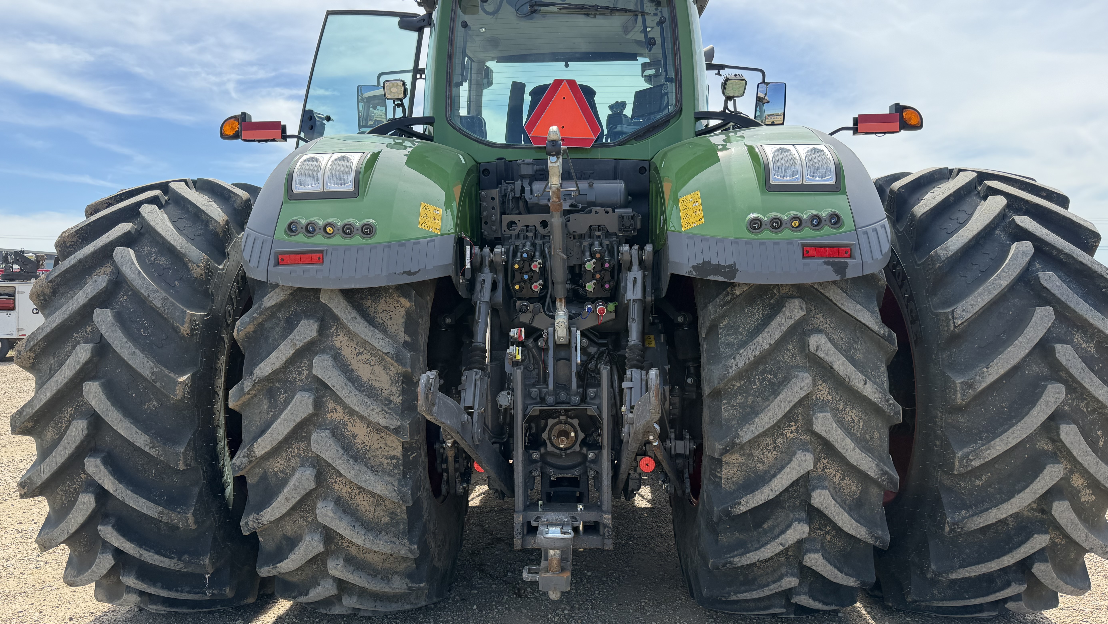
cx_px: 549
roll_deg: +1.8
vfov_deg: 42.9
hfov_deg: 69.9
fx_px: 793
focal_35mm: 27
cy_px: 314
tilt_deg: -0.7
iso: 100
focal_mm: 6.76
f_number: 1.78
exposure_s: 1/2703
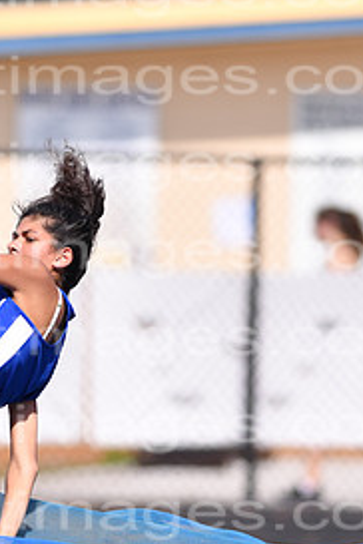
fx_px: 14458
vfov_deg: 2.2
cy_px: 298
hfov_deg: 1.4
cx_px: -18
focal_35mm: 956
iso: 200
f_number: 4.5
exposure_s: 1/3200
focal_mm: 300
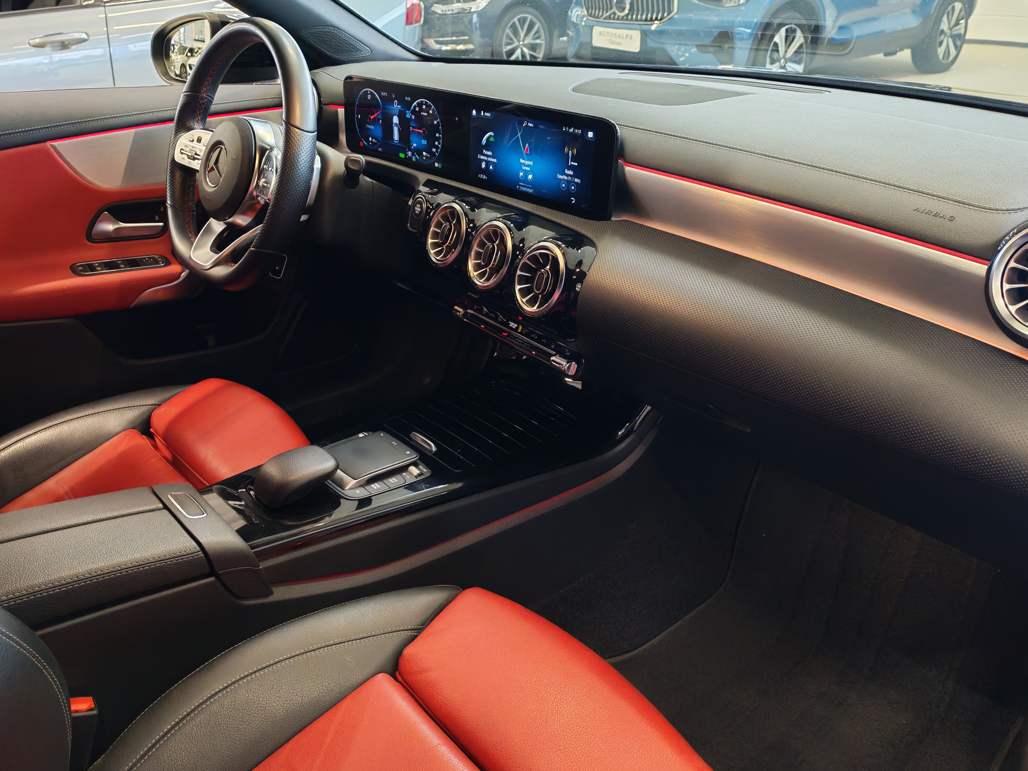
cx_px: 514
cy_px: 386
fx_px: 891
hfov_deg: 60.0
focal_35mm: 30
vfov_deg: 46.8
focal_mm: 6.12
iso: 1297
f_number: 1.9
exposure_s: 1/100
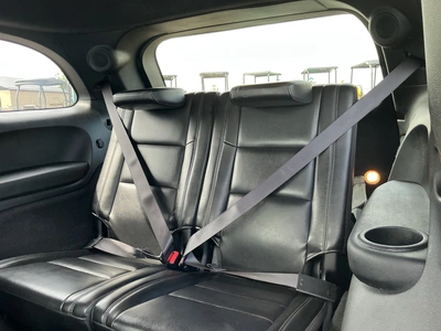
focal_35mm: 28
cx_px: 220
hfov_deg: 63.4
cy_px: 166
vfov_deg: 49.7
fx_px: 357
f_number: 1.8
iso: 100
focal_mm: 3
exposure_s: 1/60
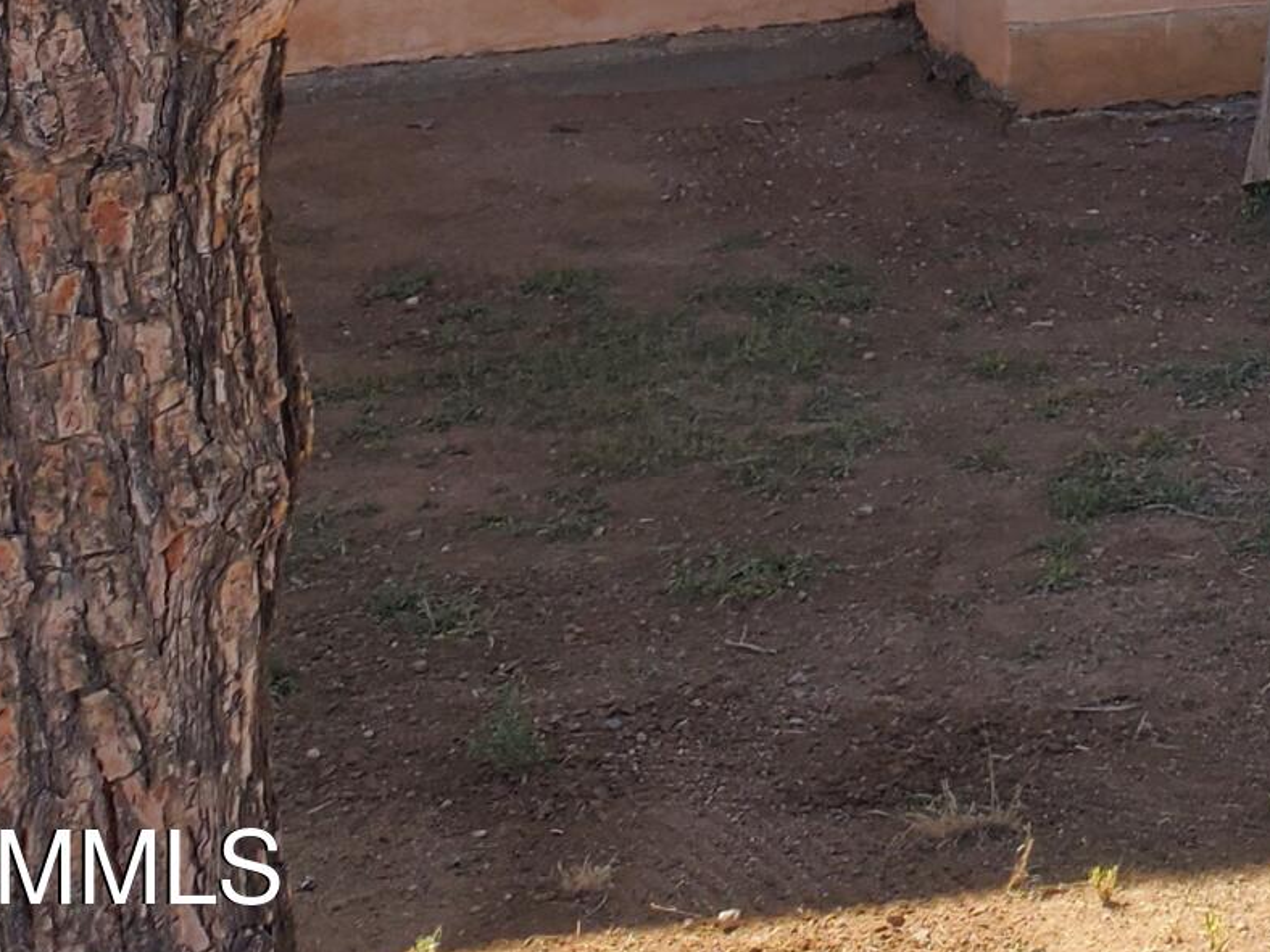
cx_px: 1931
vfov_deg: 13.4
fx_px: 3632
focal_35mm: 99
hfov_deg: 17.7
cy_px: -778
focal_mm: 4.3
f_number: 2.4
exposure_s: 1/912
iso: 50
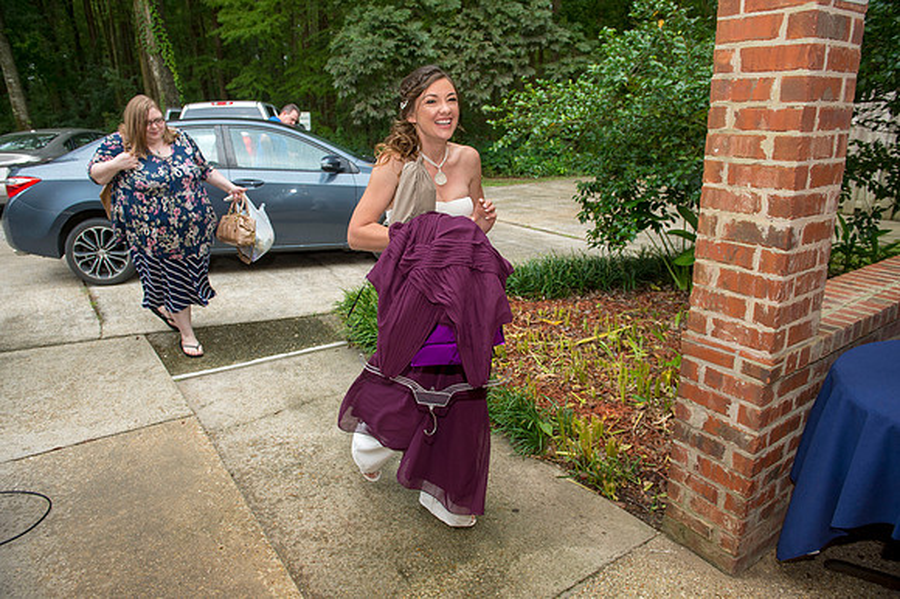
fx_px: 600
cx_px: 450
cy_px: 300
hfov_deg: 73.8
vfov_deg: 53.1
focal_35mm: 24
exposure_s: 1/320
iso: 320
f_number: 4.5
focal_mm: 24
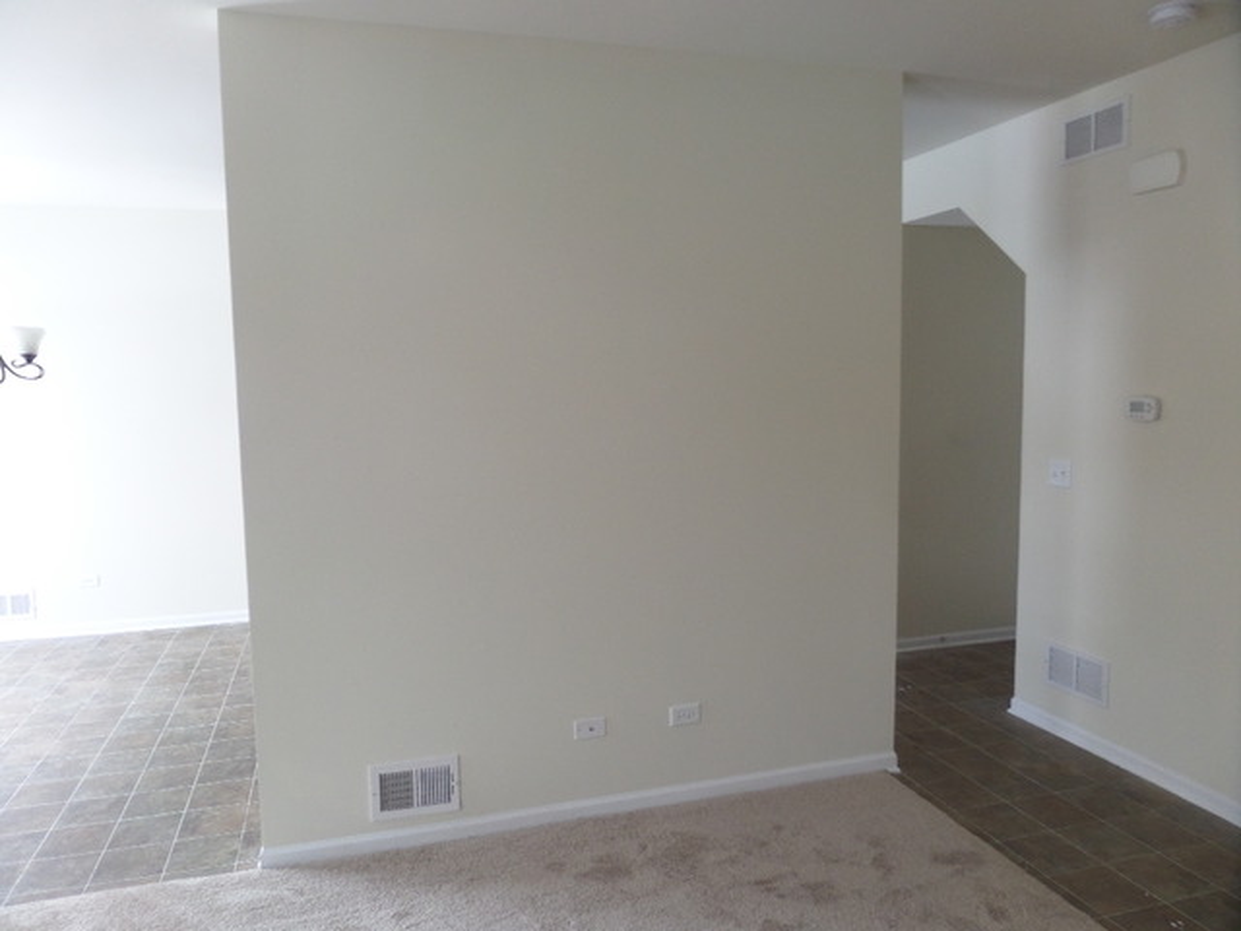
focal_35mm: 24
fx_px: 860
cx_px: 620
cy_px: 466
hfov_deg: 71.6
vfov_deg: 56.8
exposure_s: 1/30
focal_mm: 4
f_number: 3.2
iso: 200
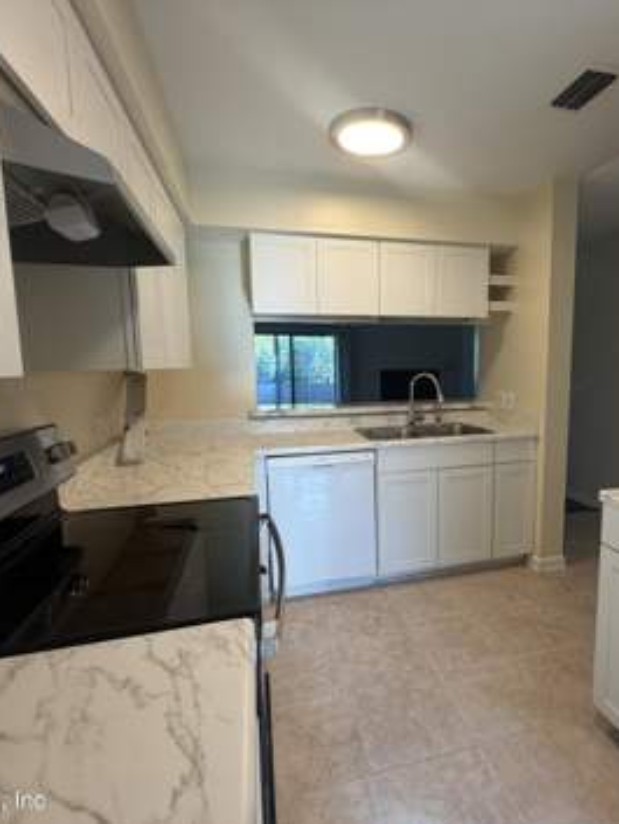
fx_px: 453
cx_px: 388
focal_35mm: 19
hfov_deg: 67.6
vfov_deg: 84.6
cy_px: 417
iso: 160
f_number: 2.2
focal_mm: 2.22
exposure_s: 1/120
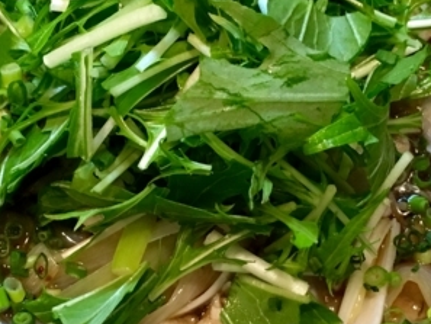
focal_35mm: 78
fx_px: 972
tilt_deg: -73.3
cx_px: 241
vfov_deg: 18.9
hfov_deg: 25.0
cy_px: 205
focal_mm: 4.15
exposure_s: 1/24
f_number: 2.2
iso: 200
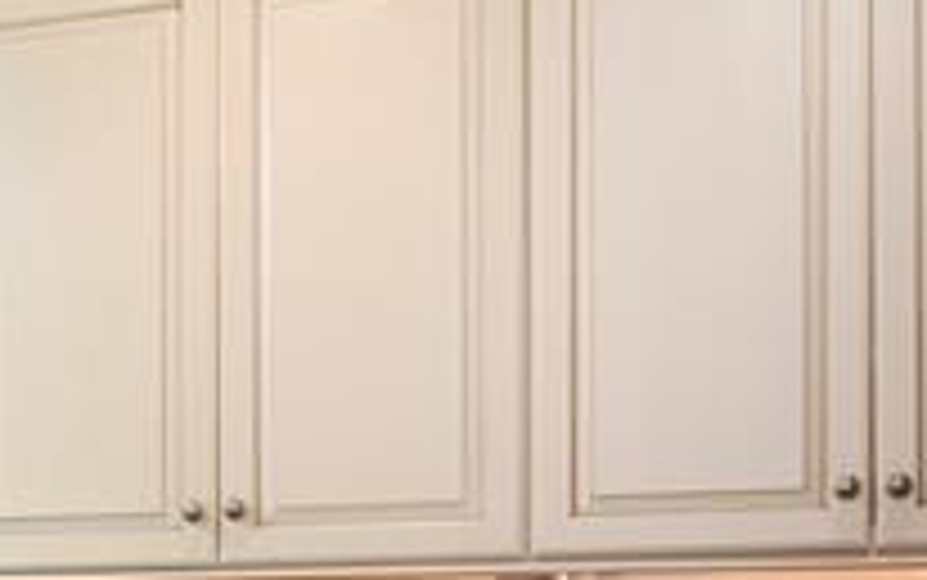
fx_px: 2174
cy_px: 695
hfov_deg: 22.0
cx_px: -225
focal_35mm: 86
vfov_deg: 14.7
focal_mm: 17
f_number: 9
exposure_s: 1/60
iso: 640
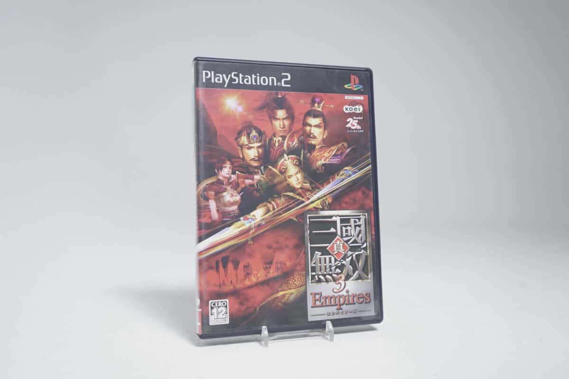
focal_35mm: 33
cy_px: 190
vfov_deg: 40.0
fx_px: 522
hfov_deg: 57.2
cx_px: 284
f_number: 5.6
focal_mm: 33
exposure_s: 1/20
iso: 640
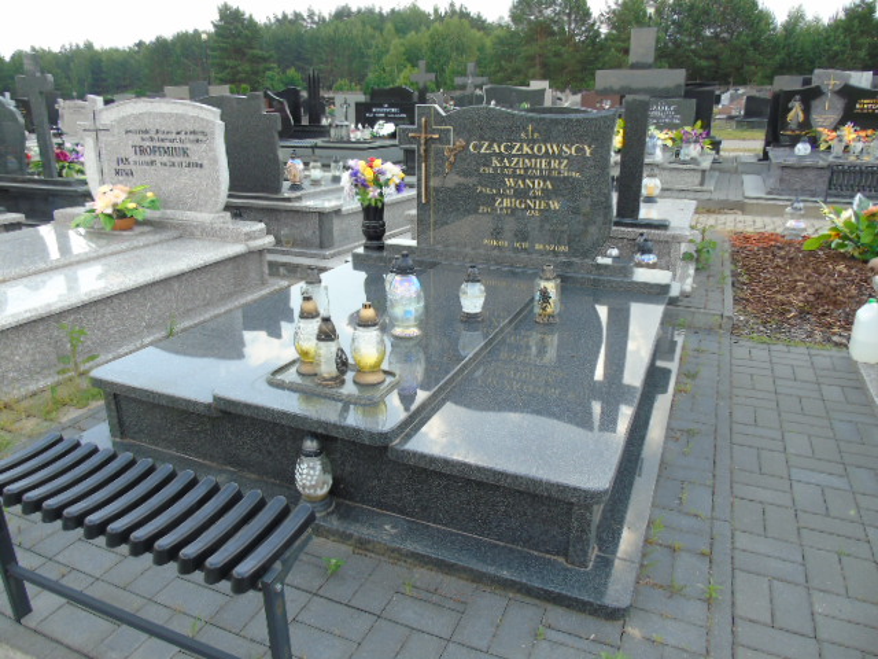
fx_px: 634
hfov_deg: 69.4
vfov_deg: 54.9
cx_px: 439
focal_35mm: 25
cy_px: 330
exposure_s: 1/200
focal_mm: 4.4
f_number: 3.4
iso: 80
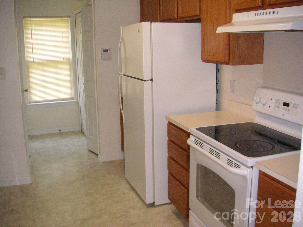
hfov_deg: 50.1
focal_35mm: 37
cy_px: 114
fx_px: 324
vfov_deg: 38.7
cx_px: 152
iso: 160
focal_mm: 6.1
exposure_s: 1/90
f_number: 2.8
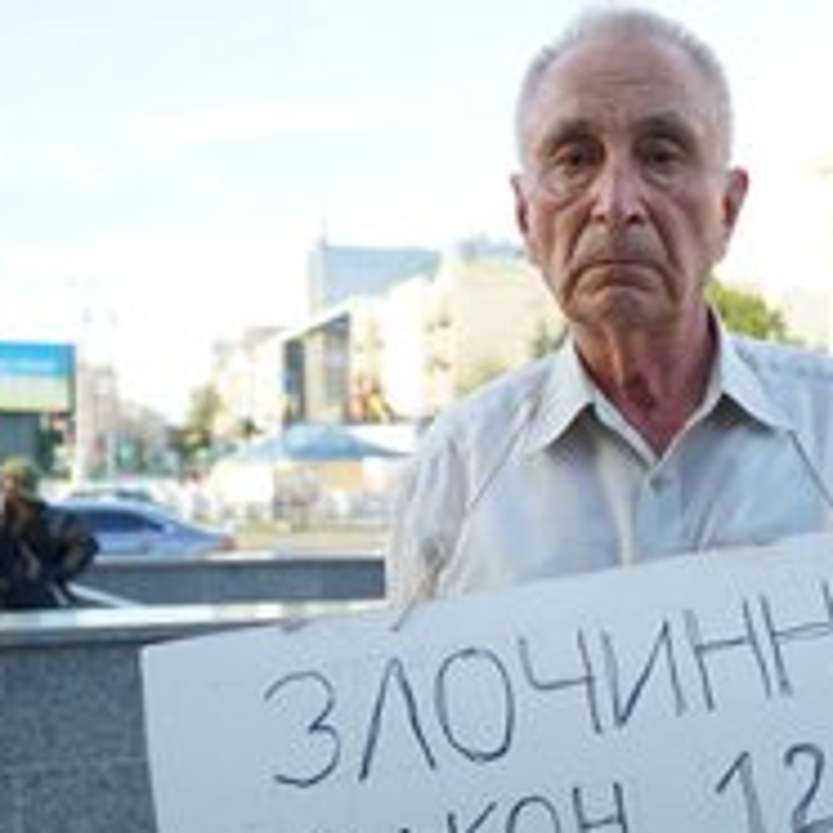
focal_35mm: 53
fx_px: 1443
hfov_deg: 31.7
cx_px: 614
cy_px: 526
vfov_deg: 32.0
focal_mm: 29
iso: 125
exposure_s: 1/160
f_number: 4
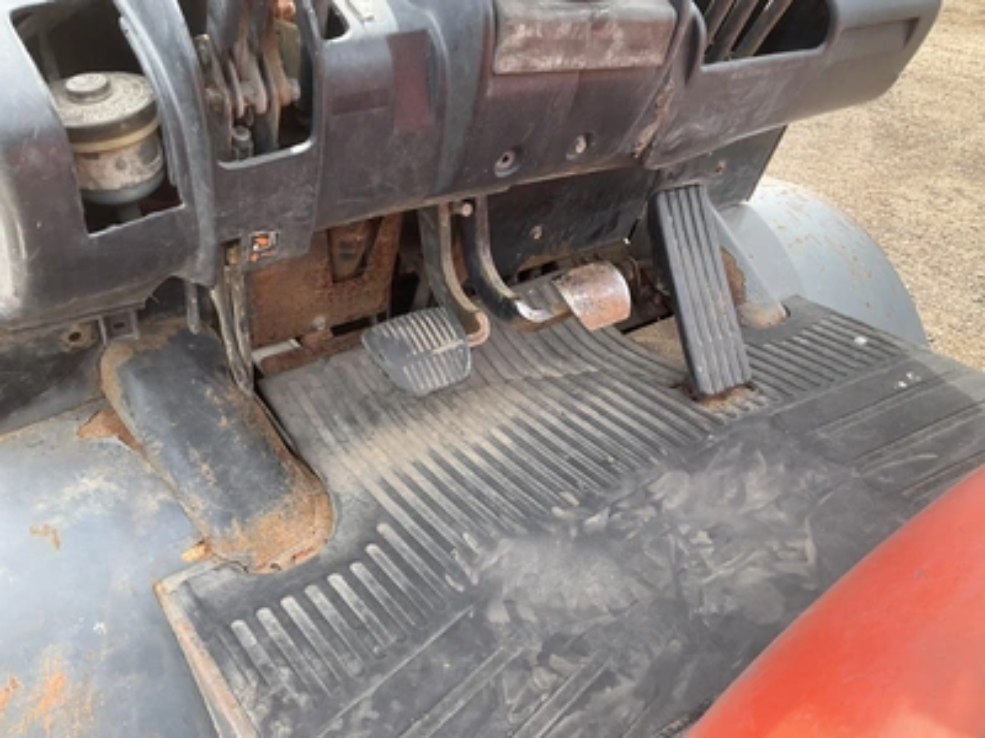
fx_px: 825
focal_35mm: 29
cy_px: 369
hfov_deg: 61.7
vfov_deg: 48.2
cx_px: 492
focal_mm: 3
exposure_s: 1/222
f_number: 1.8
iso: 25
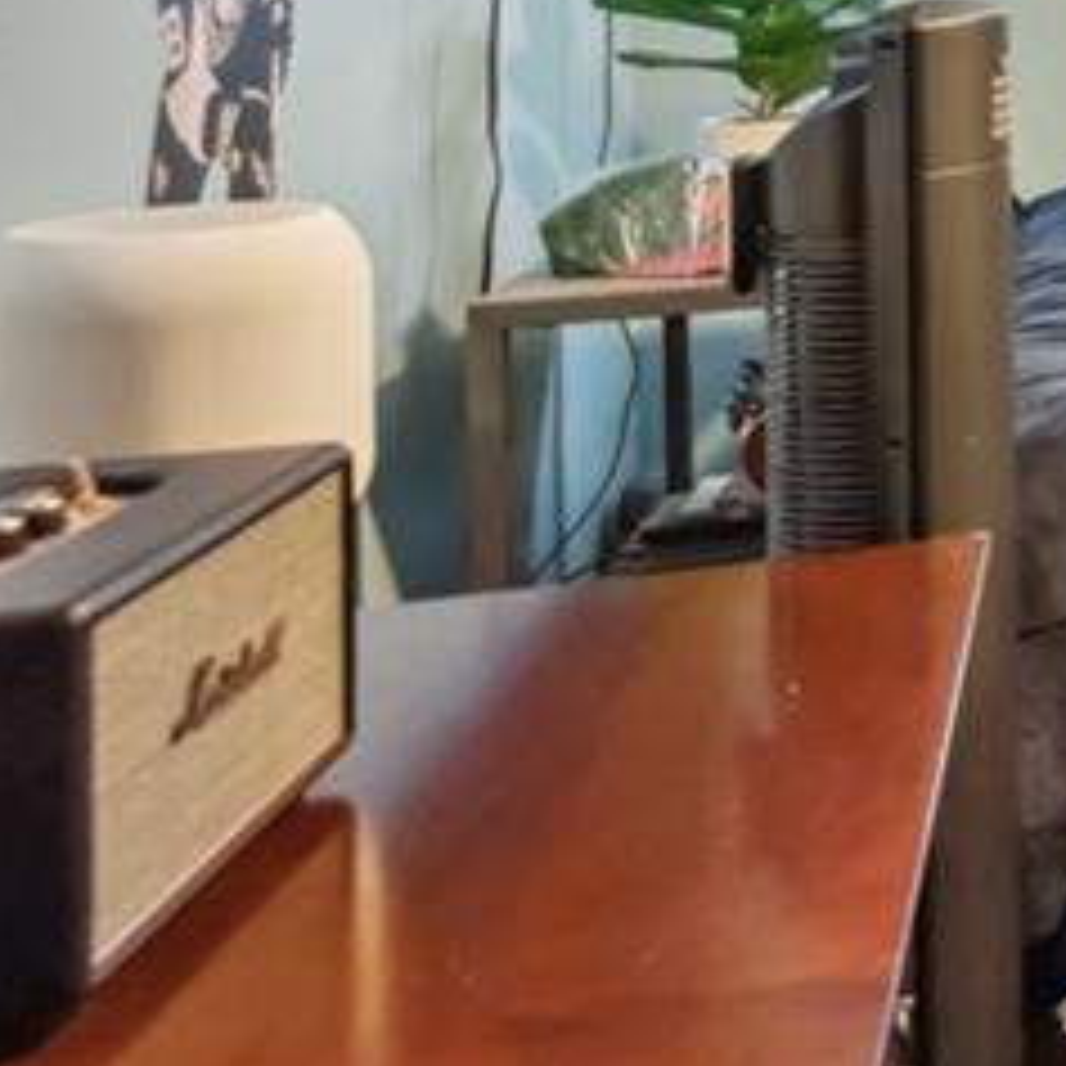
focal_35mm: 55
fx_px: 1916
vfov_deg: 28.5
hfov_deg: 18.9
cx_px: 2136
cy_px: -81
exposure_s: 1/30
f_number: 5.6
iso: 2000
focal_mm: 15
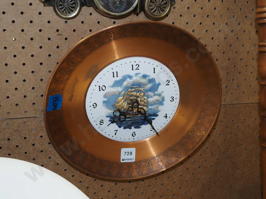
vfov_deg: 28.0
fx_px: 400
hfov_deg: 36.8
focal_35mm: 52
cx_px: 133
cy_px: 100
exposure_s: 1/60
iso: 1600
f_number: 5.6
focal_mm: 26
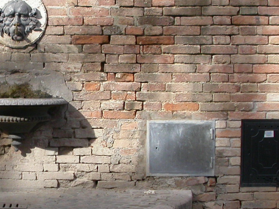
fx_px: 862
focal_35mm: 107
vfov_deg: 13.8
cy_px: 126
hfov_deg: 18.1
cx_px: 23
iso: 100
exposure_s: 1/198
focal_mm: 9.8
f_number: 5.7
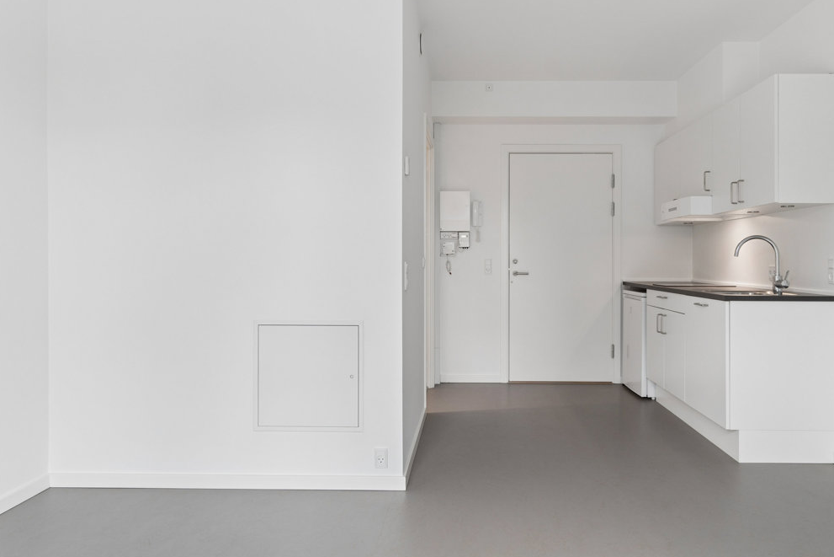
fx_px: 547
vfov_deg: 53.9
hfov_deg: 74.5
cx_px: 452
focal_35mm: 24
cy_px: 266
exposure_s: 1/15
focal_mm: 13
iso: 200
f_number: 8
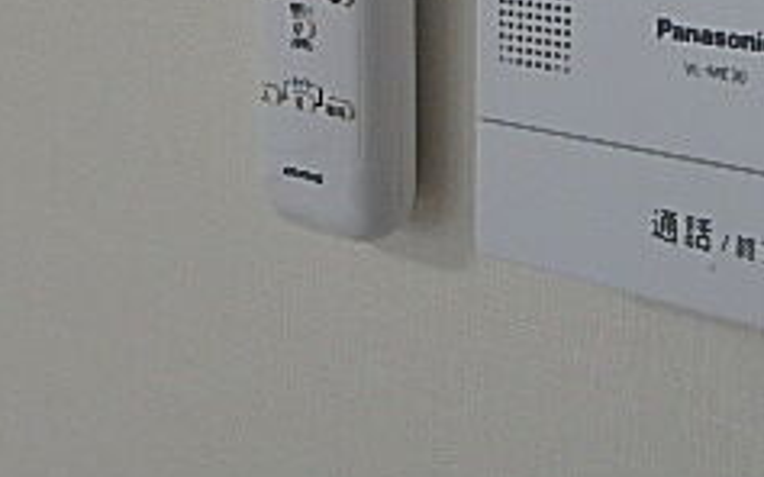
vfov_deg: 20.2
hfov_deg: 31.4
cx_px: 767
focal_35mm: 60
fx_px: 1249
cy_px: -100
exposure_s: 1/40
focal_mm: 3.7
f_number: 3.5
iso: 200
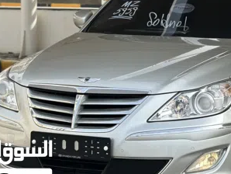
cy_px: 28
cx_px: 169
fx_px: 688
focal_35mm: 103
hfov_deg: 19.0
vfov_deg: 14.3
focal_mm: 6.86
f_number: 1.78
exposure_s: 1/1880
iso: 80
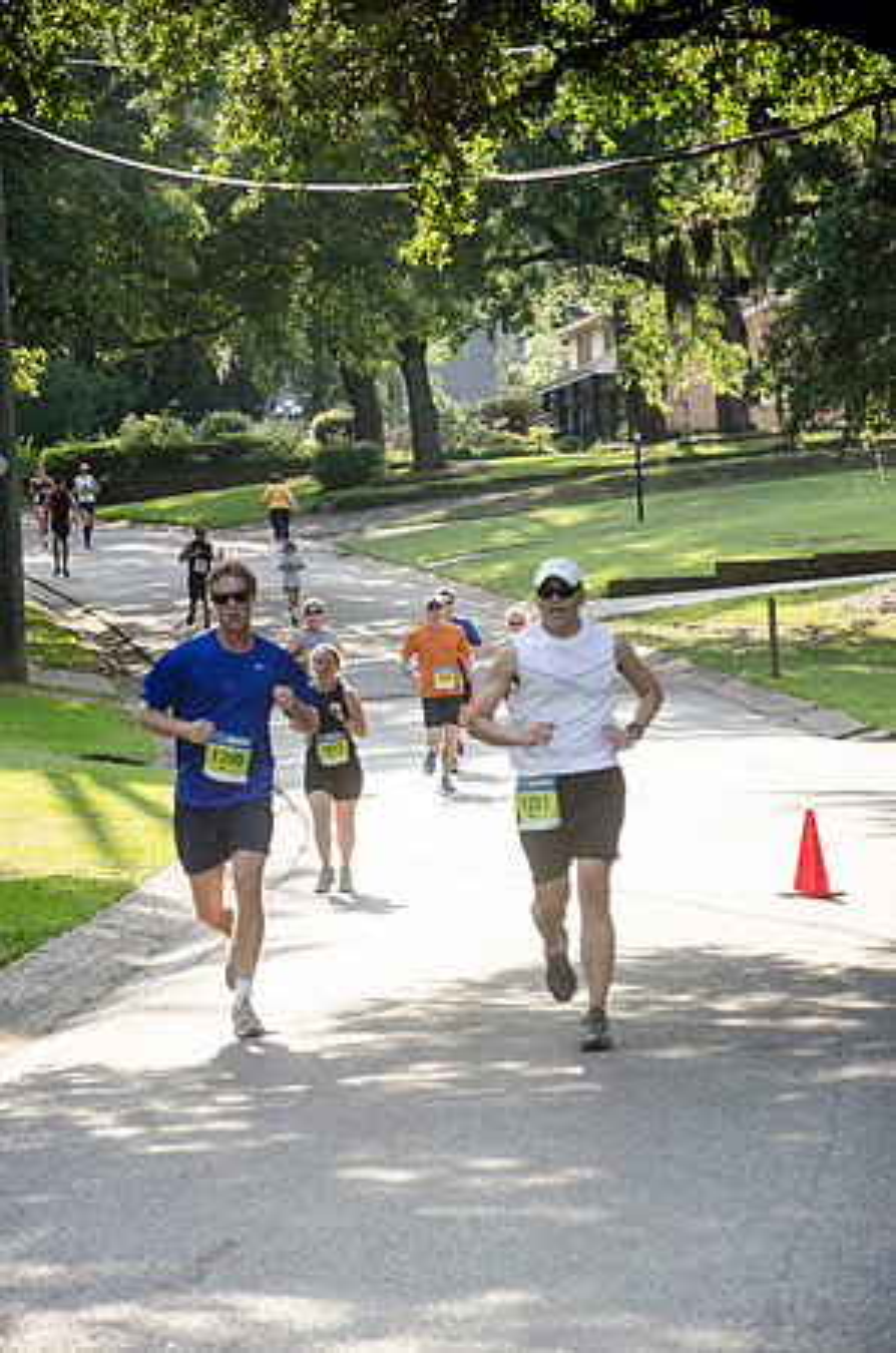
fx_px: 5907
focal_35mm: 158
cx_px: 448
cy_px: 676
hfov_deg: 8.7
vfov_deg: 13.1
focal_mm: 105
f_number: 5.6
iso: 800
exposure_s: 1/1600
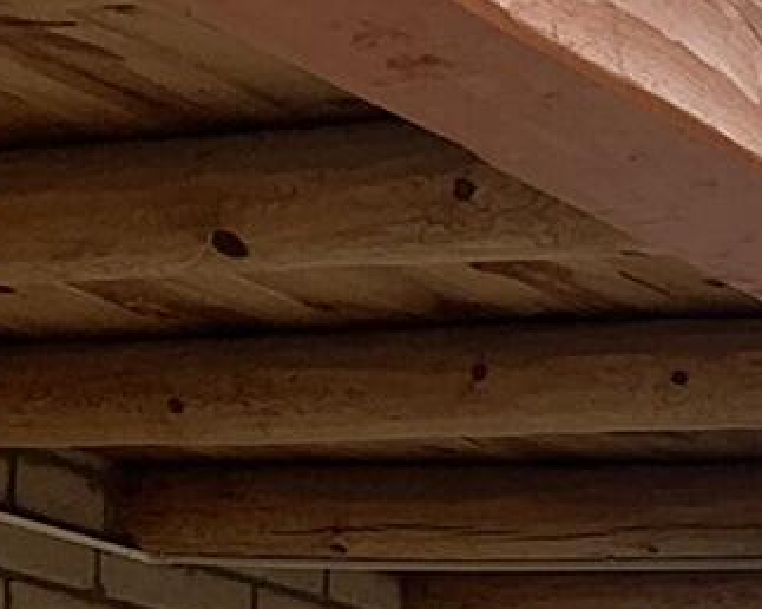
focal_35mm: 161
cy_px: 1546
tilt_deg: -2.5
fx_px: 3629
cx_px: 1104
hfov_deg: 11.5
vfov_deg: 8.6
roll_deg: -1.7
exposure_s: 1/1447
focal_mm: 4.25
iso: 25
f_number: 1.8
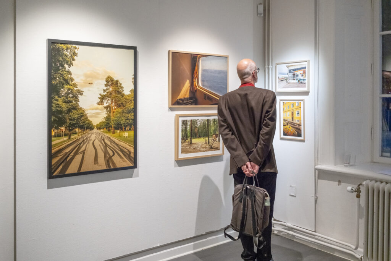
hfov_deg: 54.4
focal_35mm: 35
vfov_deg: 37.9
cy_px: 130
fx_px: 380
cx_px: 196
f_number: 2.8
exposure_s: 1/100
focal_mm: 23
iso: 640
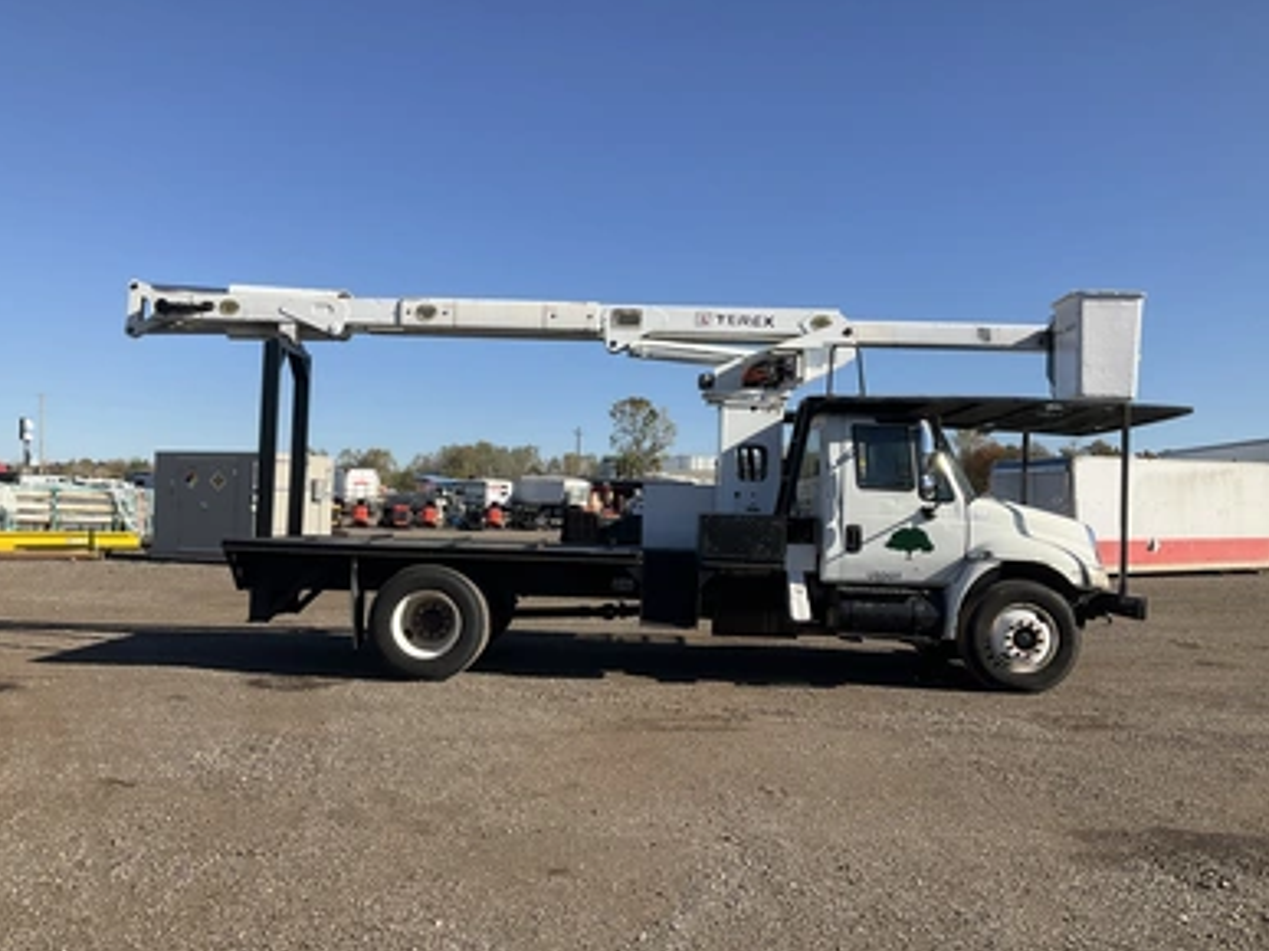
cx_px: 643
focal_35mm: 30
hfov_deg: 60.0
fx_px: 1099
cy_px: 479
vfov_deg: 46.8
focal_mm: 3
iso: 25
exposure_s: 1/1912
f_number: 1.8
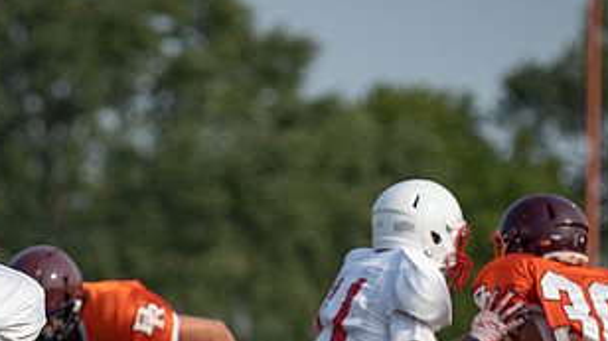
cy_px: 440
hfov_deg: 4.5
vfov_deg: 2.6
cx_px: 107
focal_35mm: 475
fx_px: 7655
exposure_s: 1/5000
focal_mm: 150
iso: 200
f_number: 2.8
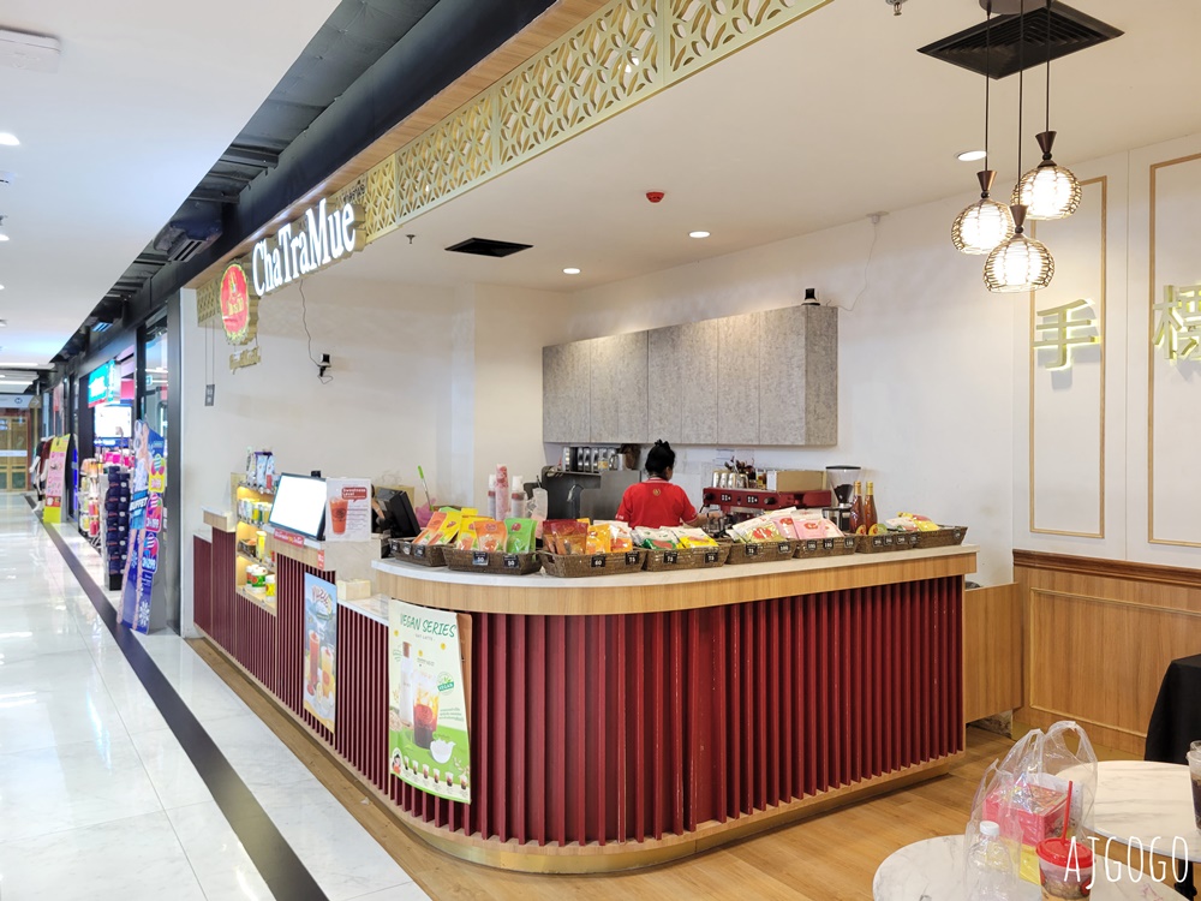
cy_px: 450
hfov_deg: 67.3
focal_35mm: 26
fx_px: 902
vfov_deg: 53.1
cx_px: 600
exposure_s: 1/50
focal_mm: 5.4
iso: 250
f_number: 1.8
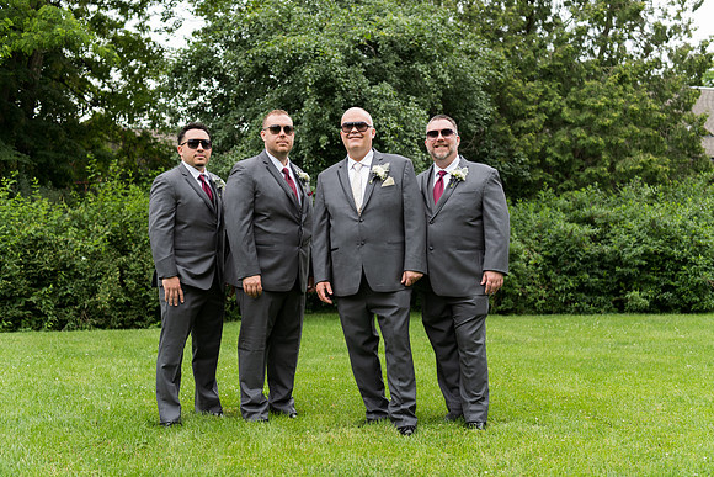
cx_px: 357
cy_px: 238
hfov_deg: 43.6
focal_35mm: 45
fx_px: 893
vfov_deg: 29.9
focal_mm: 45
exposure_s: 1/500
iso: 180
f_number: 2.8
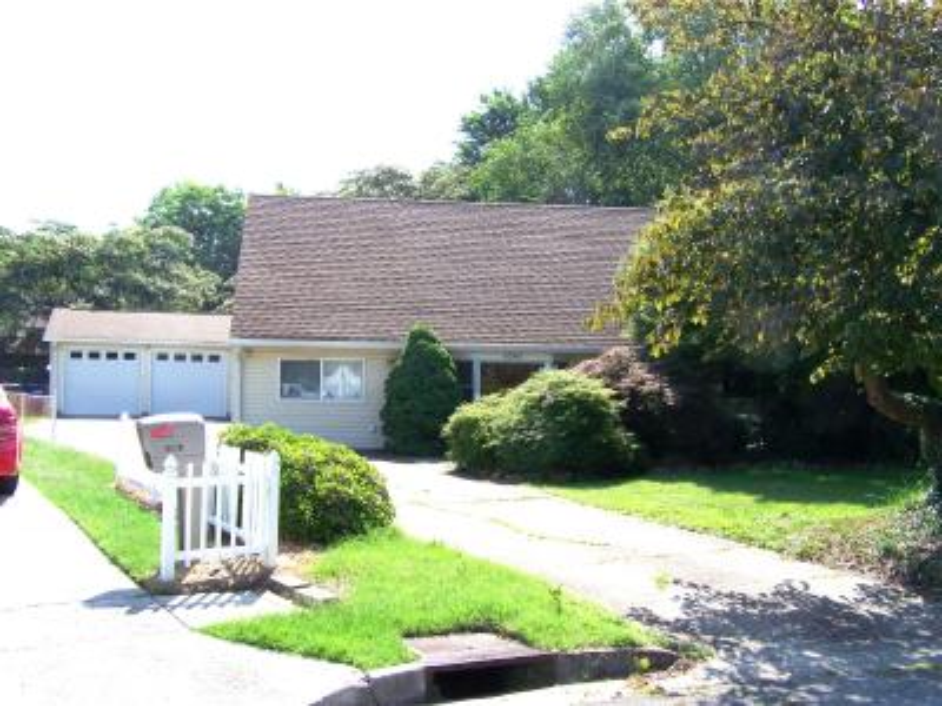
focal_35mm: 38
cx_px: 471
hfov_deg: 49.0
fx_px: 1034
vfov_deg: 37.7
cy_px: 353
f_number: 4
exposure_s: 1/320
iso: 64
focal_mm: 6.3
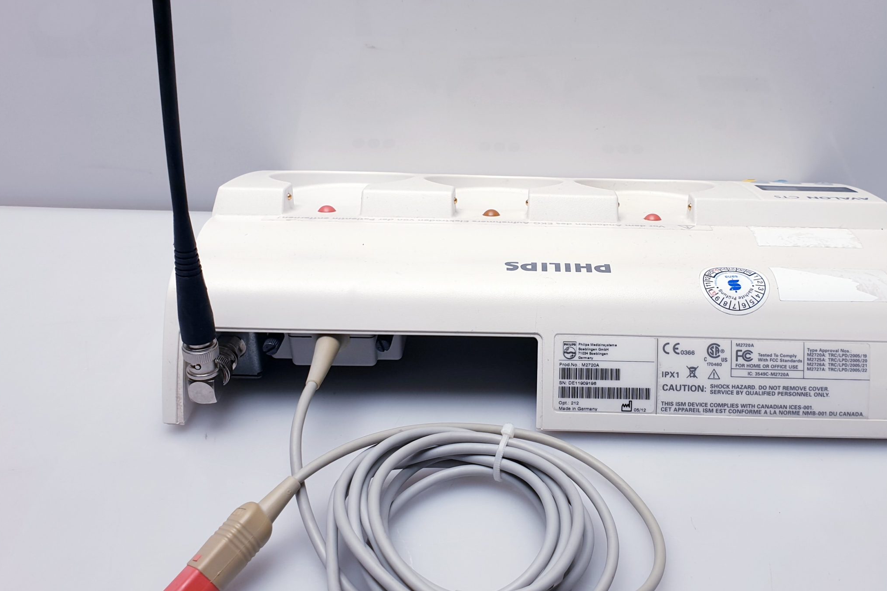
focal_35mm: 34
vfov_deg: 38.9
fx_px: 838
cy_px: 292
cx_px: 538
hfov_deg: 55.3
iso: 50
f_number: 2.4
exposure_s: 1/104
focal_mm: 4.3
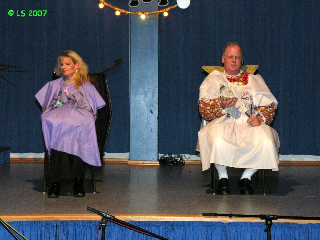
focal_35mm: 94
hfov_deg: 20.9
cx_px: 160
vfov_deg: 15.7
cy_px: 120
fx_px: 869
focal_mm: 24
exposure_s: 1/60.1
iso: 200
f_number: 4
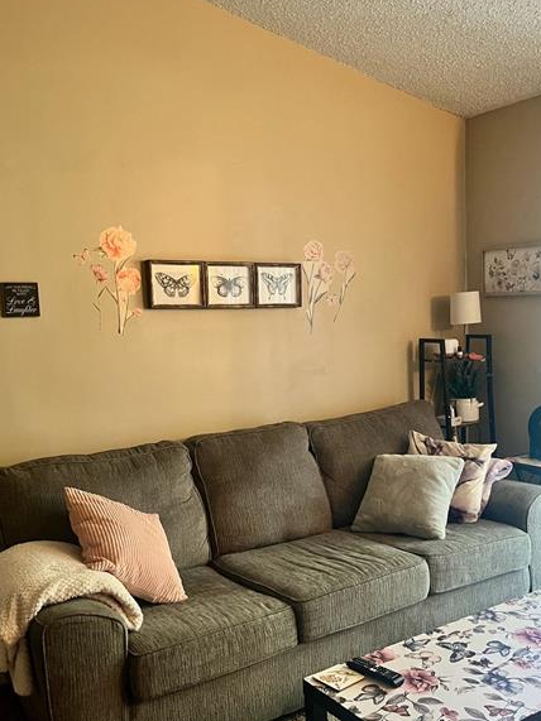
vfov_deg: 52.4
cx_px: 303
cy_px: 413
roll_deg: +2.7
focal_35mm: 35
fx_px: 730
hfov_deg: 40.6
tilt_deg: -10.2
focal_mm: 5.1
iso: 500
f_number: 1.6
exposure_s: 1/40
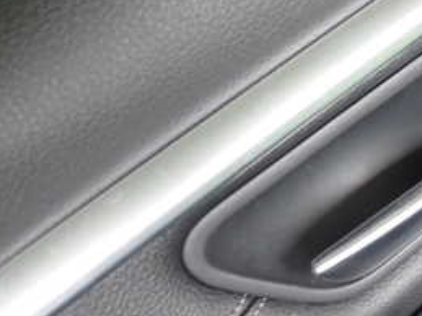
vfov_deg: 25.0
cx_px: 422
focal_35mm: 58
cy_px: 230
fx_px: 707
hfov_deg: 30.8
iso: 320
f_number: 2
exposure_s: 1/30
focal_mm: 4.5
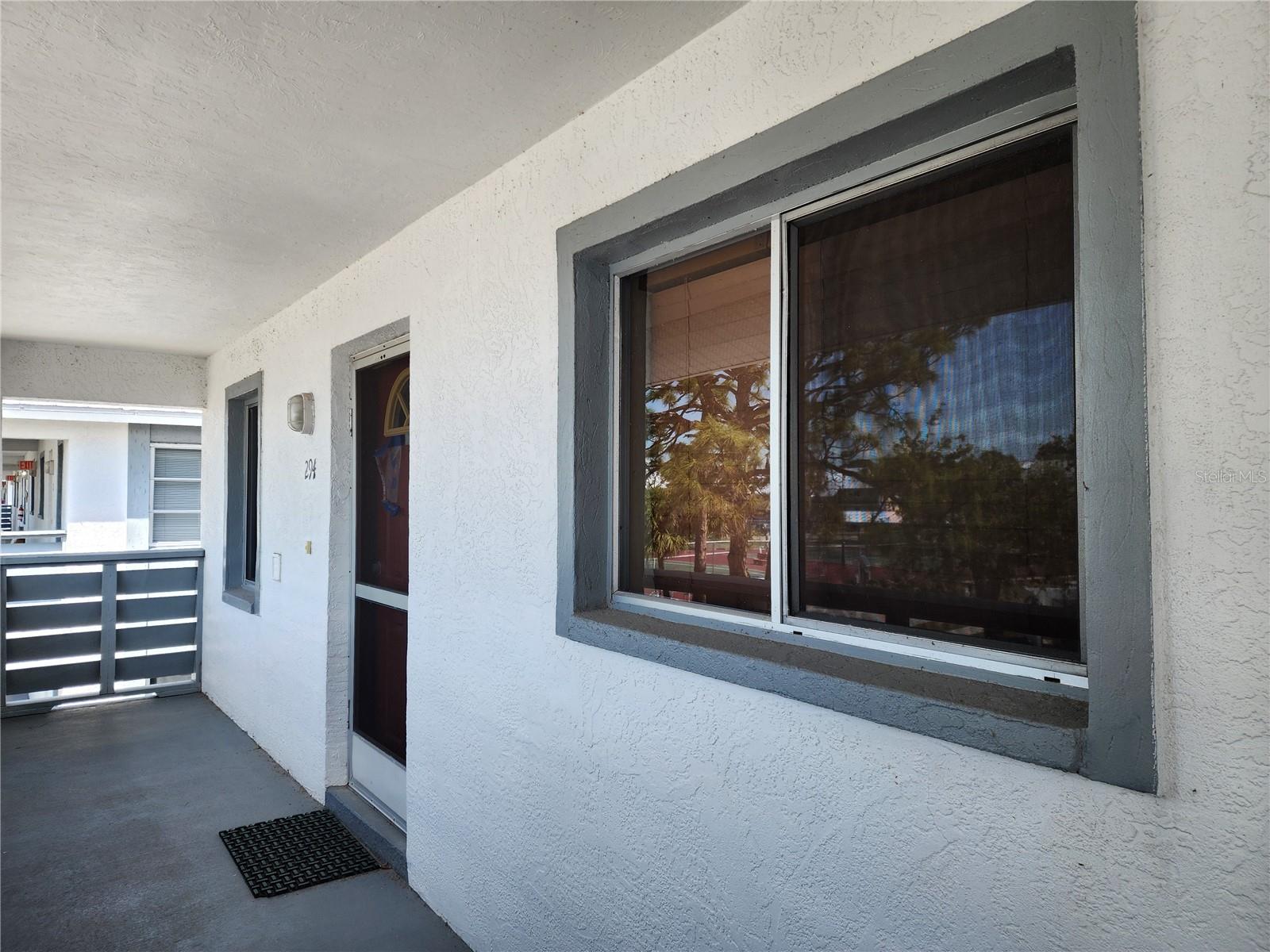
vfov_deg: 58.9
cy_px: 476
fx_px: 844
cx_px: 635
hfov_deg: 73.9
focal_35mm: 23
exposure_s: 1/206
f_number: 1.8
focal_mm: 6.4
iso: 12
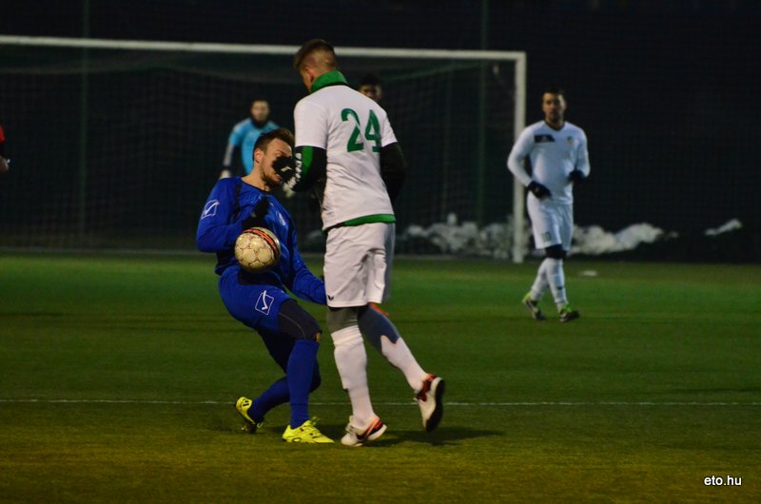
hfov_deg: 5.3
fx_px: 8228
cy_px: 252
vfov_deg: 3.5
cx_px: 380
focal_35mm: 390
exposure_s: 1/250
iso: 5000
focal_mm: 260
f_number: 5.6
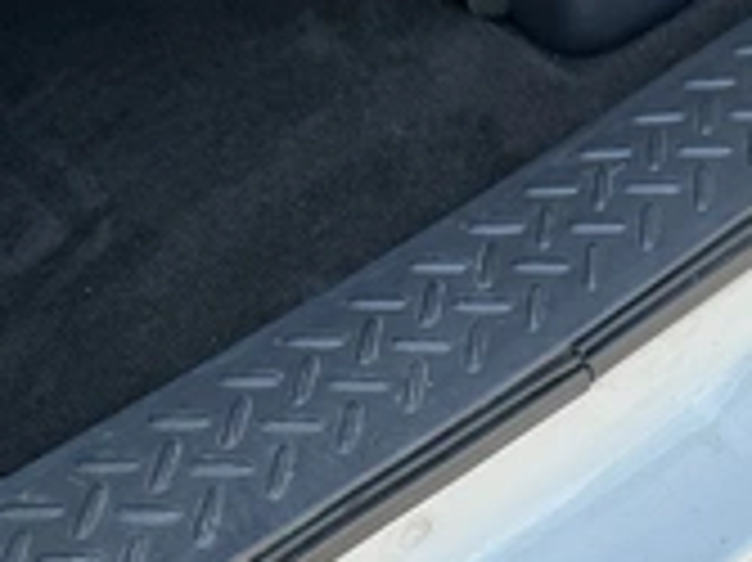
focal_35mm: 67
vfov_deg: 21.6
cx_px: 612
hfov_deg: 28.3
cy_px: 454
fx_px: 1454
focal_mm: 3
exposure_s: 1/123
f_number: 1.8
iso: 16
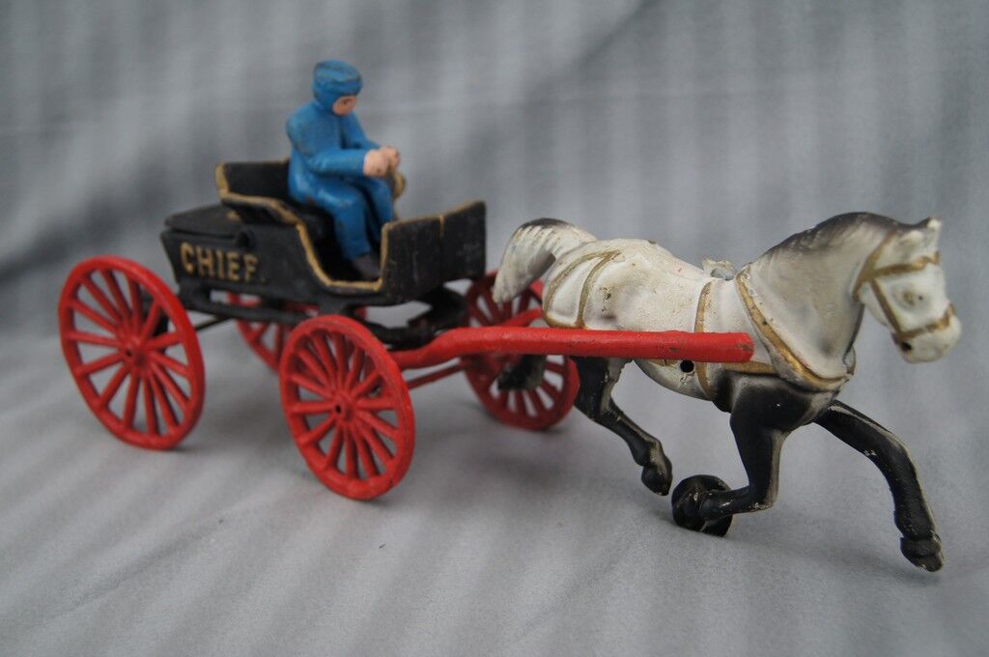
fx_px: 1235
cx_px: 494
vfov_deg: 29.8
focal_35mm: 45
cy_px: 328
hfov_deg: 43.7
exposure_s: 1/160
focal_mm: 30
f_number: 4.5
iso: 250
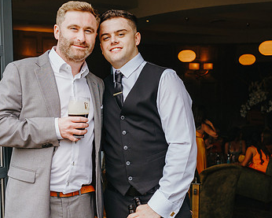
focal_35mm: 55
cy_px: 137
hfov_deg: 33.9
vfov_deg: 27.5
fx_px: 443
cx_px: 97
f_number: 4.5
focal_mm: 35
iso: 200
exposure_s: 1/200
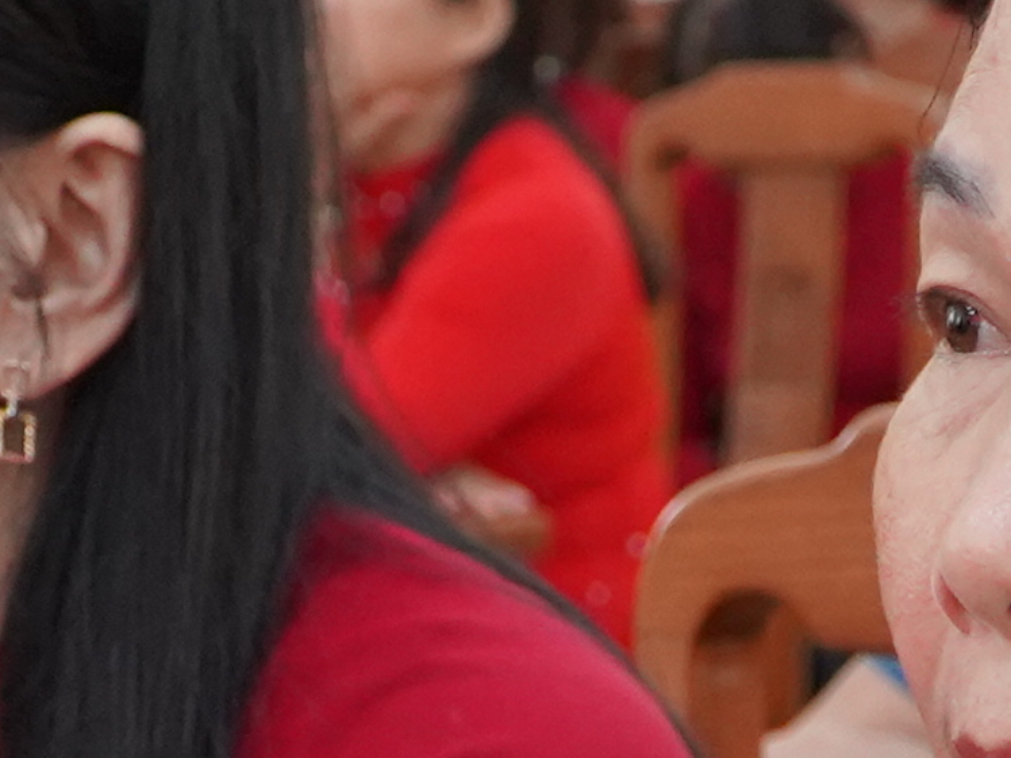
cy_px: 1182
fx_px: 4877
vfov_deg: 8.7
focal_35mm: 167
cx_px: 410
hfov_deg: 11.8
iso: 2500
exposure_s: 1/160
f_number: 4
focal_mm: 22
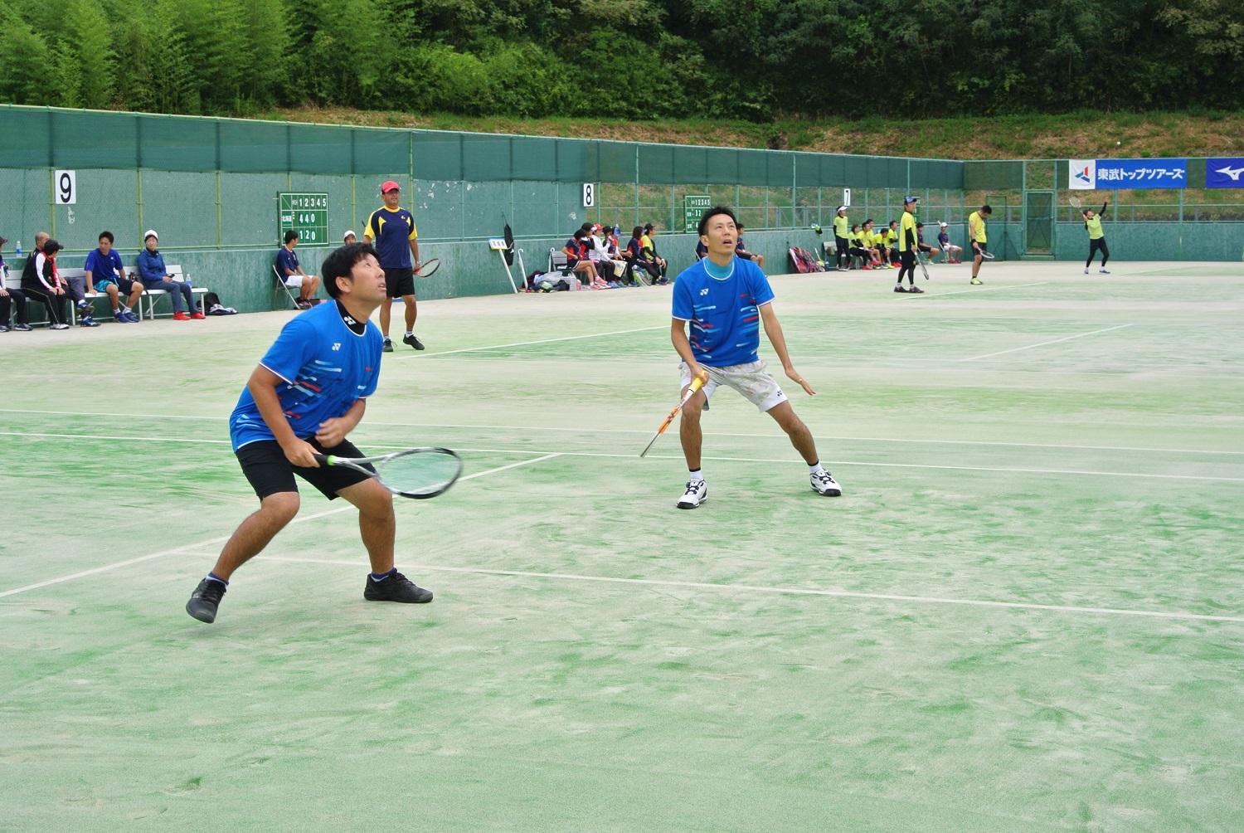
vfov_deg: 21.0
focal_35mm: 65
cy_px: 416
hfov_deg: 30.9
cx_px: 622
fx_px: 2249
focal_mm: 24.4
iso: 100
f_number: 5.3
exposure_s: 1/250
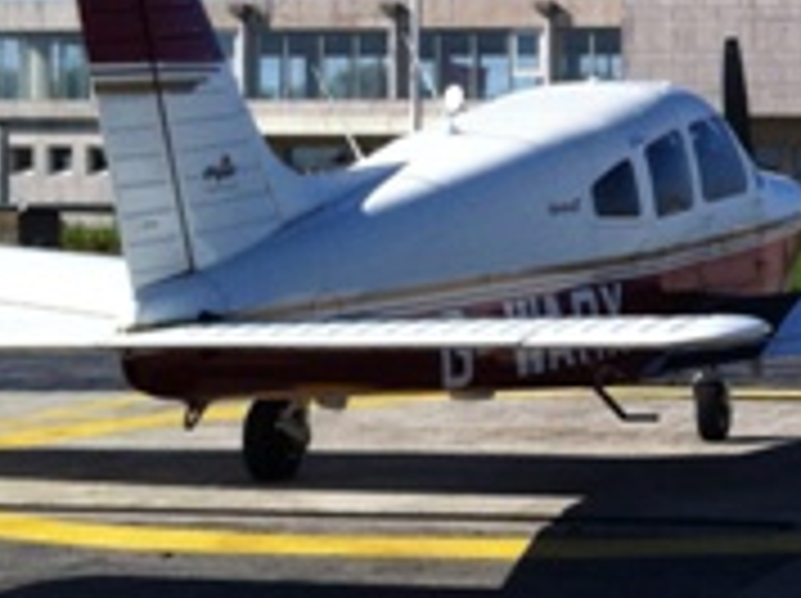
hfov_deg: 15.1
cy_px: 207
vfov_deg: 11.7
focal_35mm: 126
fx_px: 2912
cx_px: 994
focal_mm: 3.85
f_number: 2.8
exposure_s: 1/2155
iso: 80
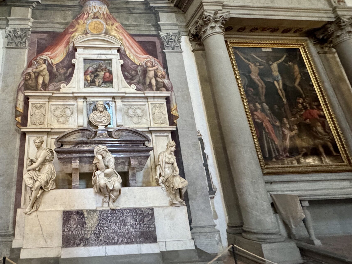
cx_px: 94
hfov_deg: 74.2
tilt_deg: +18.9
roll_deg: +1.9
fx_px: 214
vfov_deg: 63.2
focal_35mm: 21
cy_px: 114
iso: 640
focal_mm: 2.22
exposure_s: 1/50
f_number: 2.2
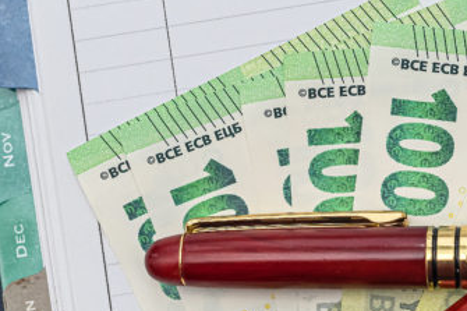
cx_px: 468
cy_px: 37
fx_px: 1984
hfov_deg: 13.2
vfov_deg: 8.9
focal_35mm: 153
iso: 400
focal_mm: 50
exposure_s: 1/160
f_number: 5.6
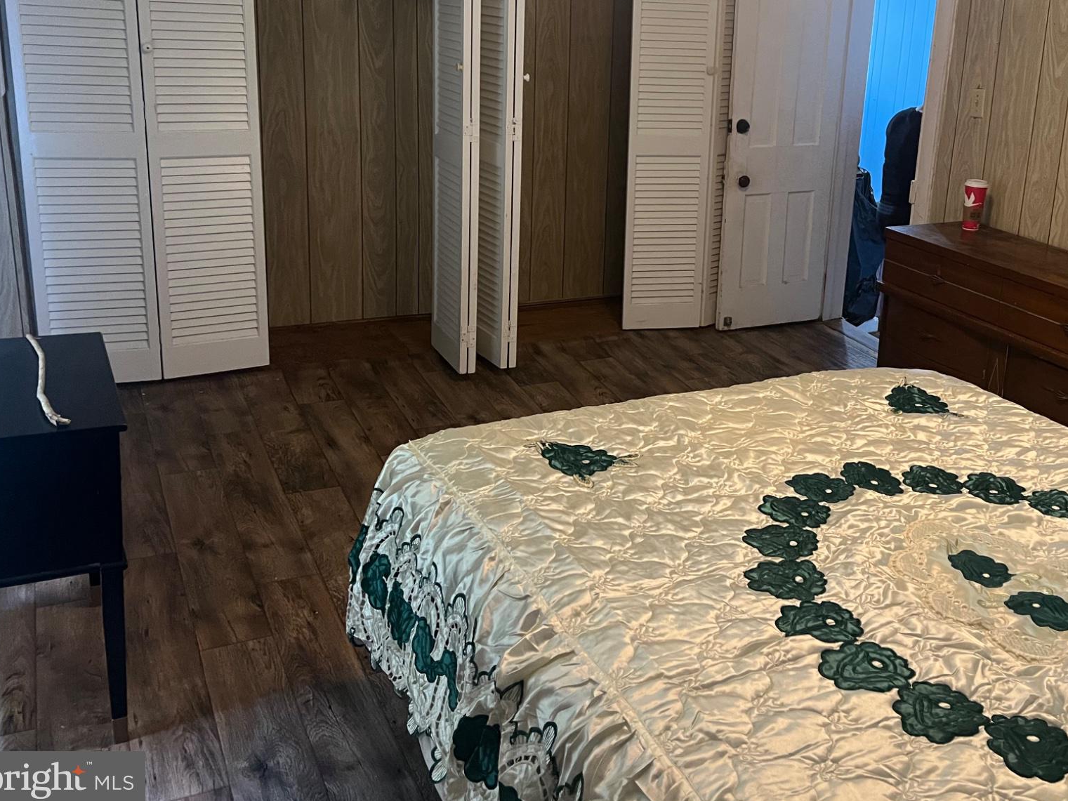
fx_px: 1080
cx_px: 689
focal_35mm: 35
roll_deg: -1.8
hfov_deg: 51.9
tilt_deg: -16.3
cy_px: 270
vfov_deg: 40.2
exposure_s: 1/60
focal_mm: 5.7
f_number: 1.5
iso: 400
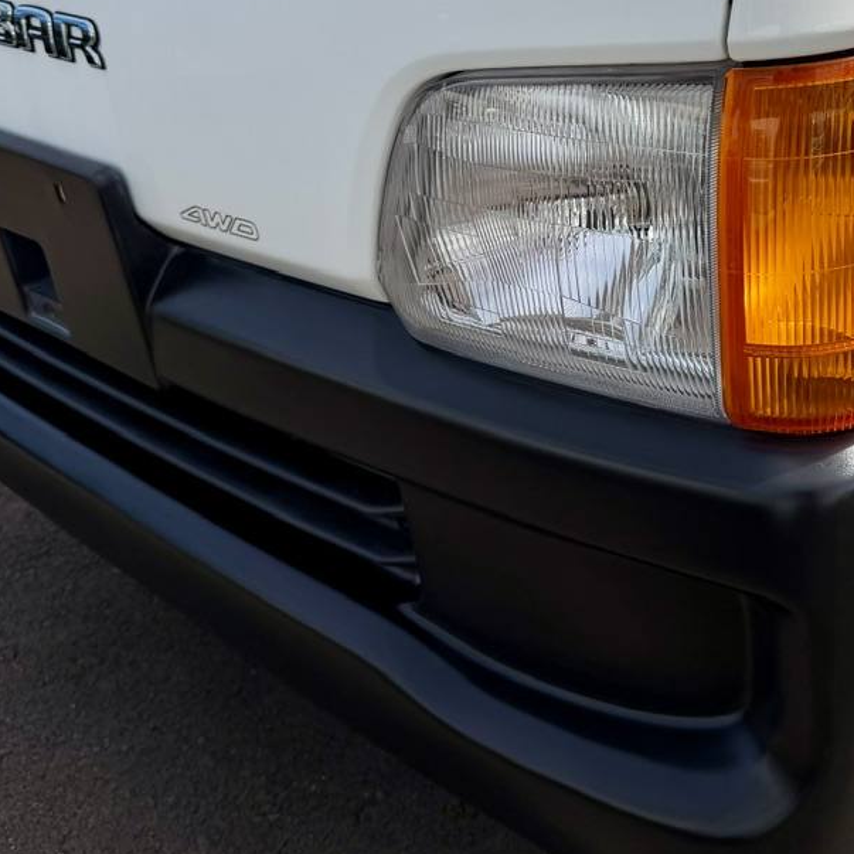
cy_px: 227
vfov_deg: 36.8
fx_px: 1256
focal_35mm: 45
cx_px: 653
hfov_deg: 36.6
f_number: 1.78
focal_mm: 6.76
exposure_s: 1/7353
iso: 80
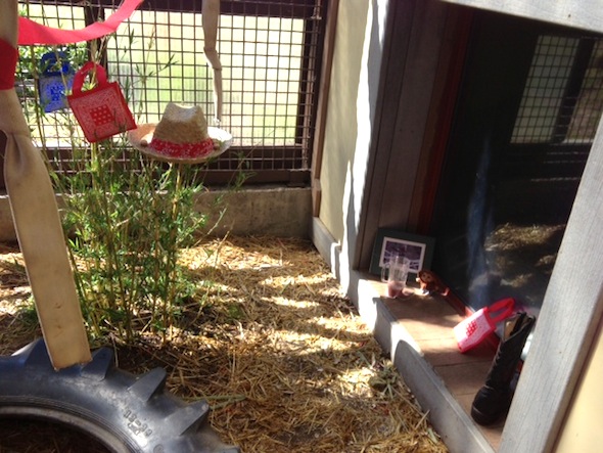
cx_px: 302
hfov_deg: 55.3
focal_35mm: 33
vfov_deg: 43.0
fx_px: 575
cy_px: 226
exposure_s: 1/237
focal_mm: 4.13
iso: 50
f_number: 2.4
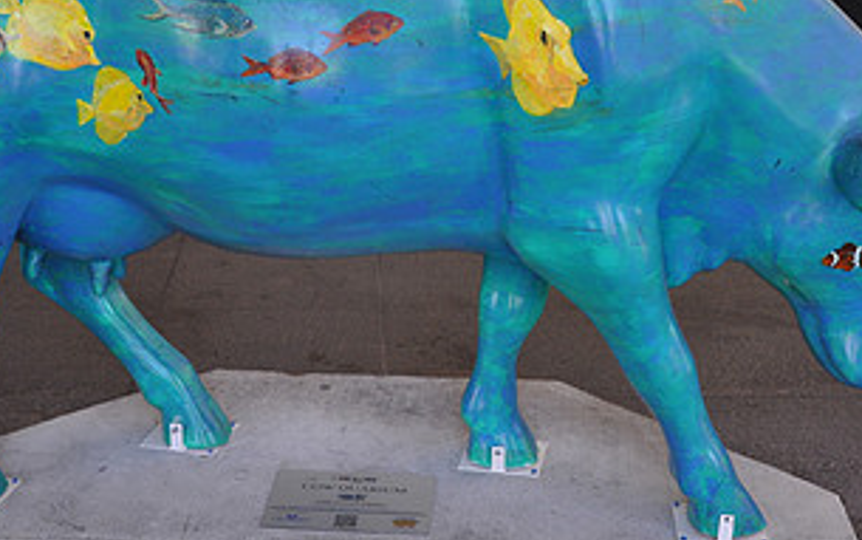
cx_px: 398
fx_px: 1433
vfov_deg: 21.2
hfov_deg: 33.5
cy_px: 134
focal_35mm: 61
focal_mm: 21
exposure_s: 1/60
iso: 400
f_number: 4
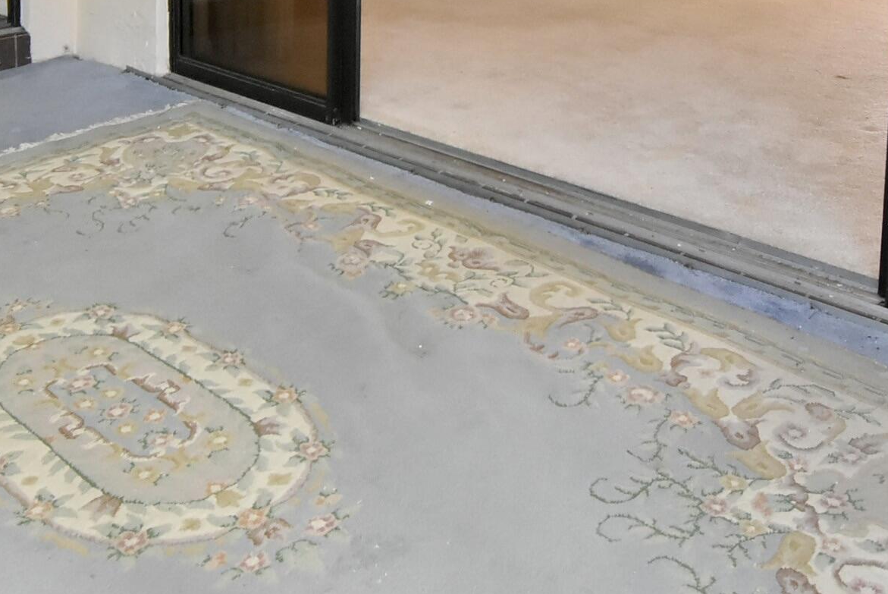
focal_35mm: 46
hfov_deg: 42.6
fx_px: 1136
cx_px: 367
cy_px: -89
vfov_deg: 26.5
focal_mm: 12
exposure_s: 1/60
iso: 1800
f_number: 5.6
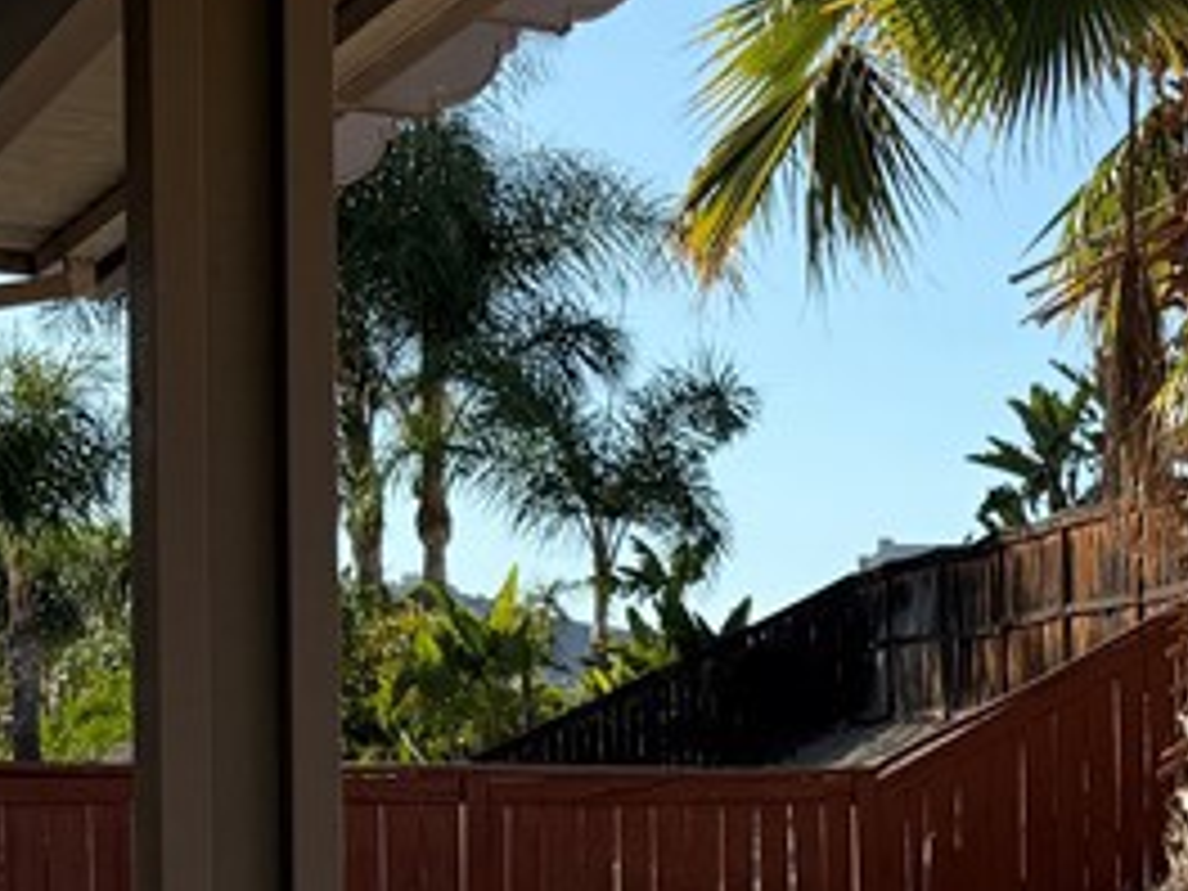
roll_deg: +0.3
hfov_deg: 19.6
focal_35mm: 93
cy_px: 1084
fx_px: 3192
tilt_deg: -5.8
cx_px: 1480
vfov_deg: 15.3
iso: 80
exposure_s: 1/3584
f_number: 1.78
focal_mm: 6.76
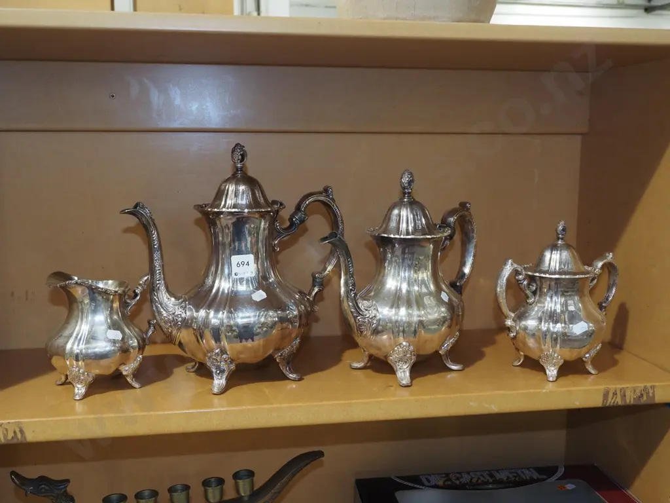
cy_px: 252
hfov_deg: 49.0
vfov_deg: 37.7
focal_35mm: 38
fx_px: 735
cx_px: 335
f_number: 5.6
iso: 1600
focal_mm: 19
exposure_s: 1/60
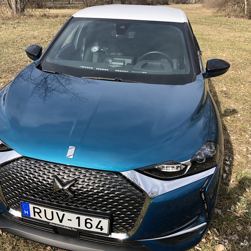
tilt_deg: -24.9
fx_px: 279
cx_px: 99
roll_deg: -0.9
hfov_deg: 48.1
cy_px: 127
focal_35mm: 34
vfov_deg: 48.4
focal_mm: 3.99
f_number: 1.8
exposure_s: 1/867
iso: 20
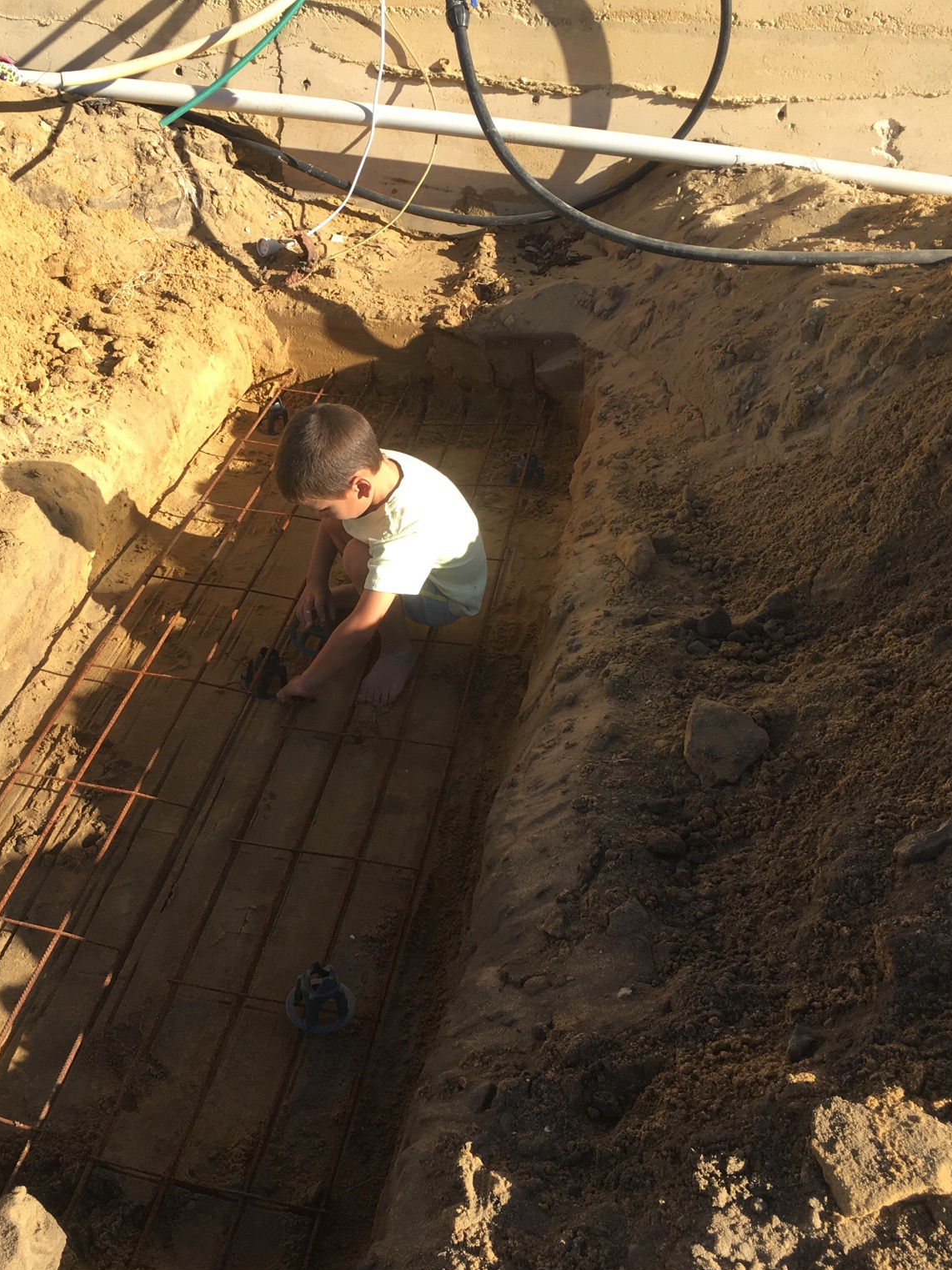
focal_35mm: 39
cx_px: 305
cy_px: 640
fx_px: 1430
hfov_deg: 36.4
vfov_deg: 47.9
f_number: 2.2
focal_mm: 4.15
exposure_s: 1/561
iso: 25
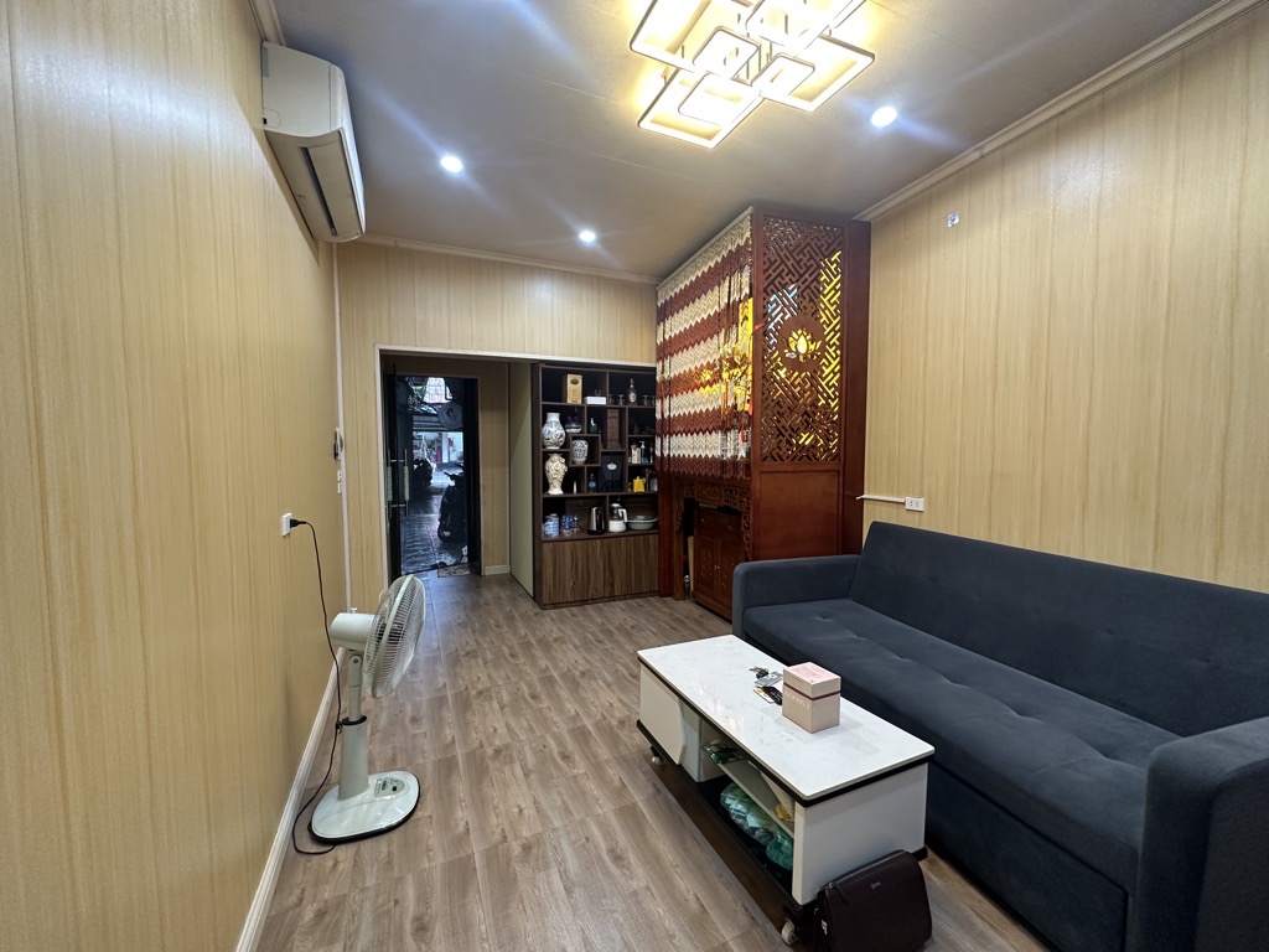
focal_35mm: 14
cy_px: 476
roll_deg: -0.2
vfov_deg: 85.7
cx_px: 634
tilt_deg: -3.7
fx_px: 513
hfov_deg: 102.1
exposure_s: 1/50
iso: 200
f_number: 2.2
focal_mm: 2.22
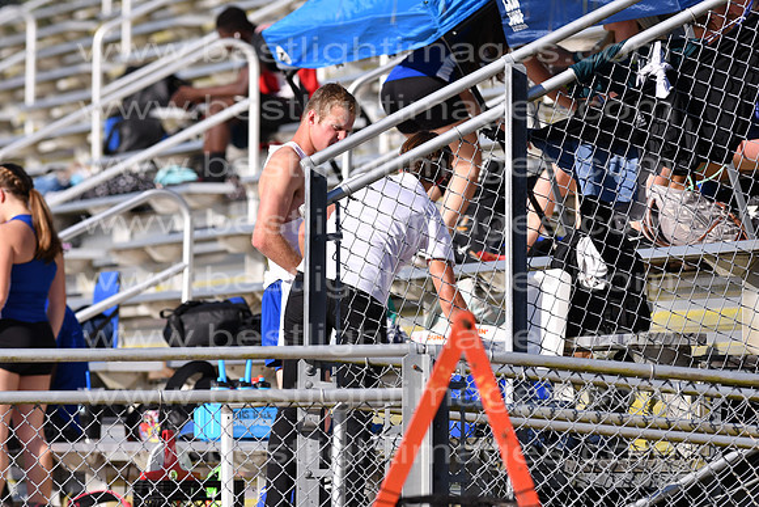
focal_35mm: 450
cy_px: 254
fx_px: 9489
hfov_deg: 4.6
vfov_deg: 3.1
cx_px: 380
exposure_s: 1/3200
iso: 400
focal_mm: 300
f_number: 5.6
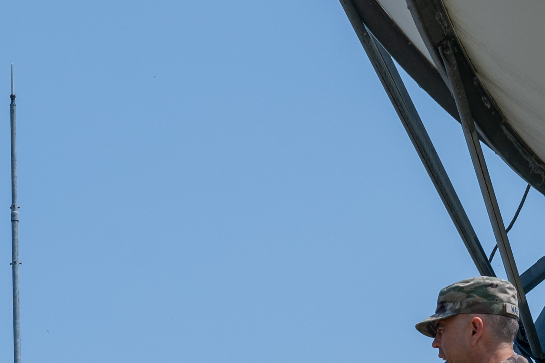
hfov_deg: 12.7
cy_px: 491
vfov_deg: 8.4
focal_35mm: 161
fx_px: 2436
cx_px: 115
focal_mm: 39
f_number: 8
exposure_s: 1/500
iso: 100
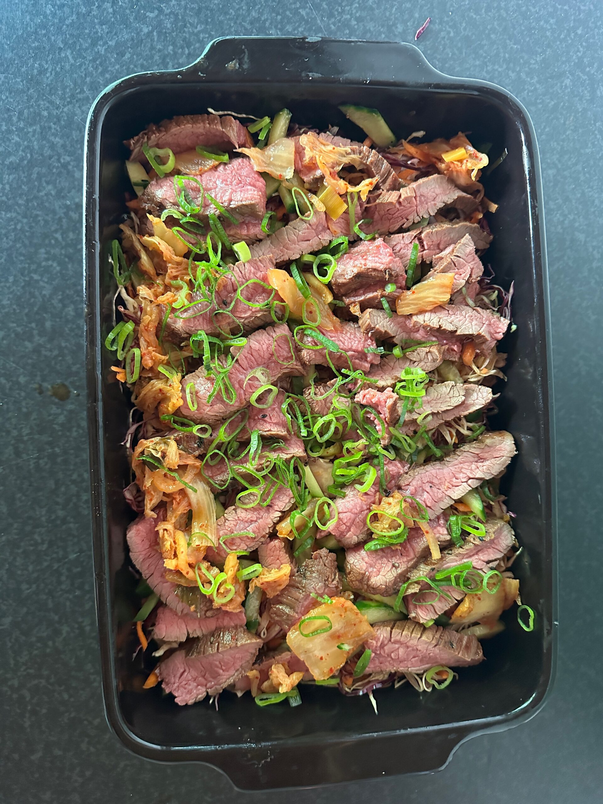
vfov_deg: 71.6
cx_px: 302
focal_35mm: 24
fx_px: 557
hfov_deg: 56.8
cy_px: 402
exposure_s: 1/50
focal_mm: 6.86
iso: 1000
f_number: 1.78
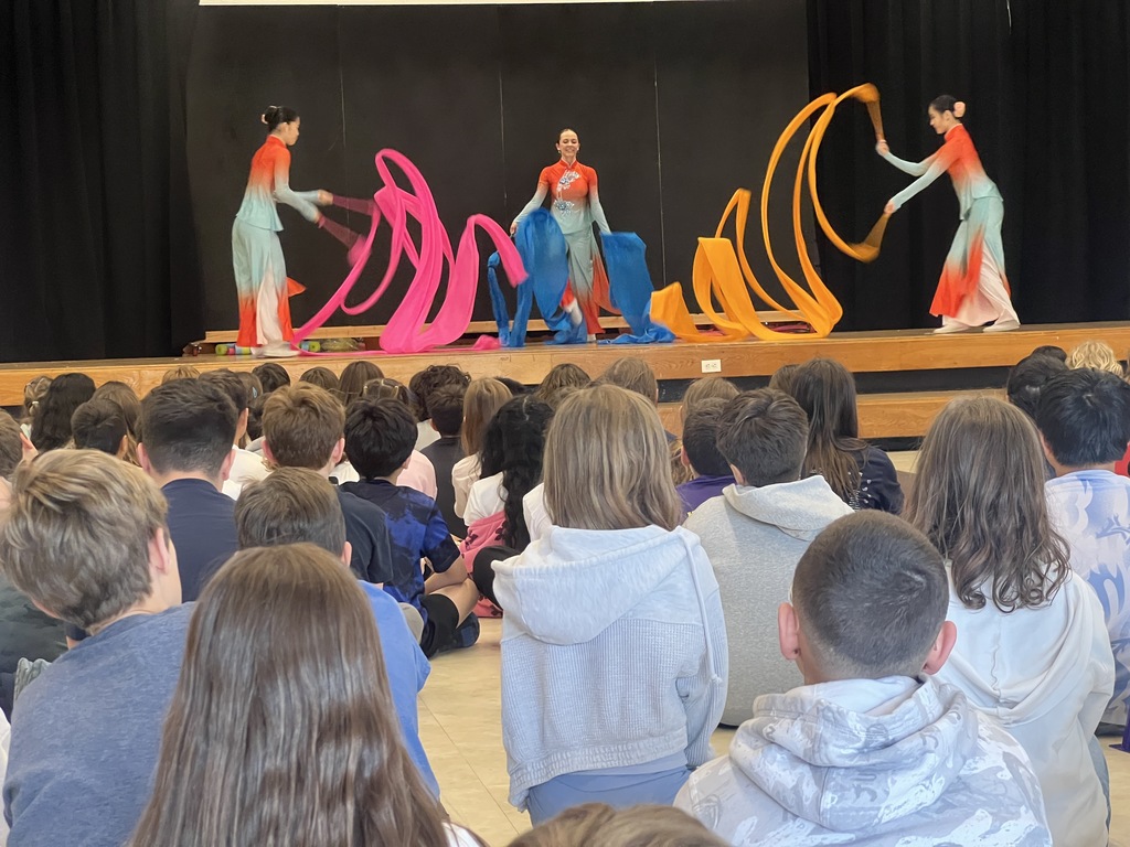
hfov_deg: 25.3
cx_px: 565
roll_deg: +2.4
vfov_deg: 19.1
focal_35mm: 77
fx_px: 2514
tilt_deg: -2.1
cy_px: 424
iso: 500
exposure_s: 1/60
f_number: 2.8
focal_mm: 9
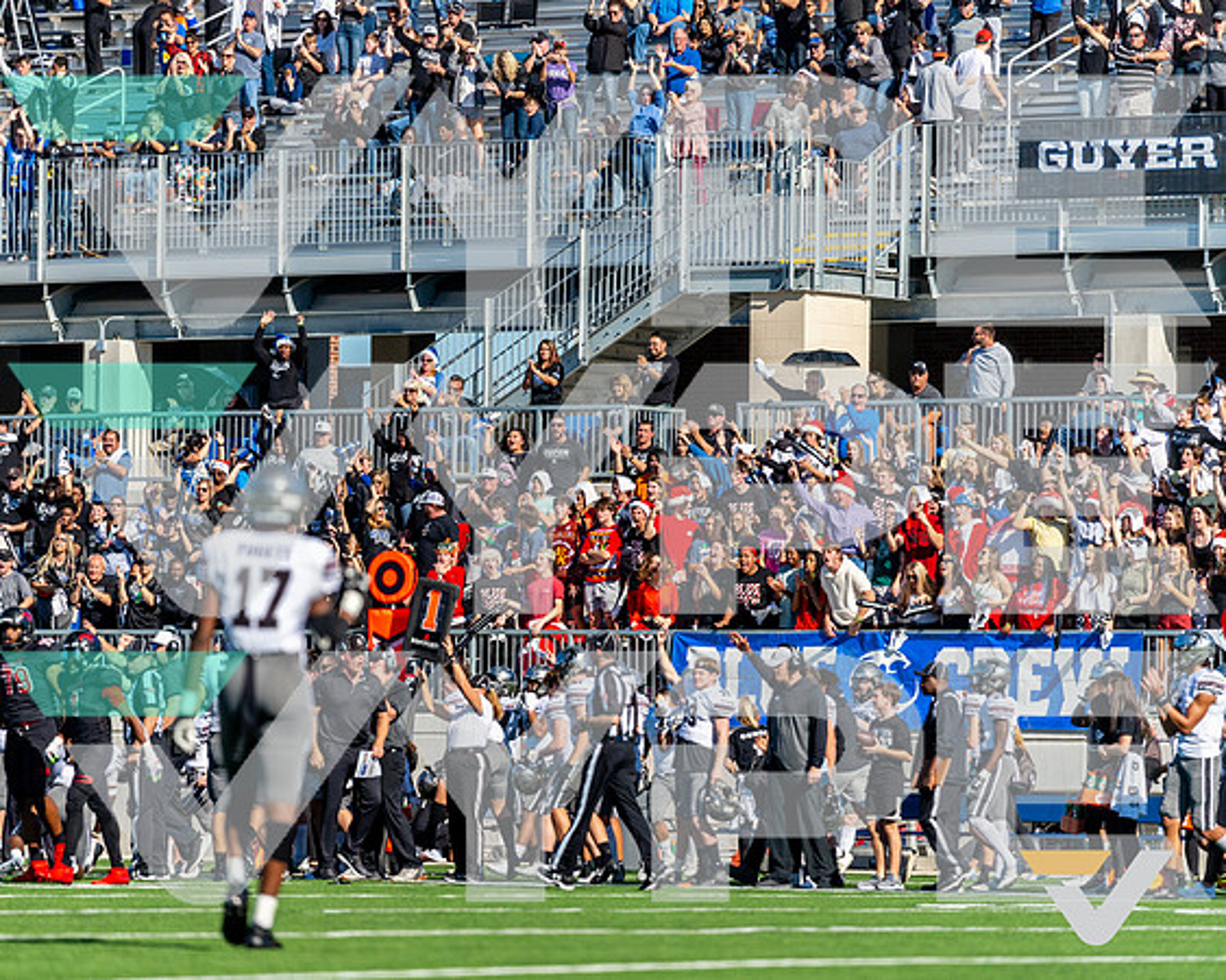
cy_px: 490
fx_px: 8228
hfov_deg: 8.5
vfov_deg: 6.8
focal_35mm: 227
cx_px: 543
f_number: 2.8
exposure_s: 1/3200
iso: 400
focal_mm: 200
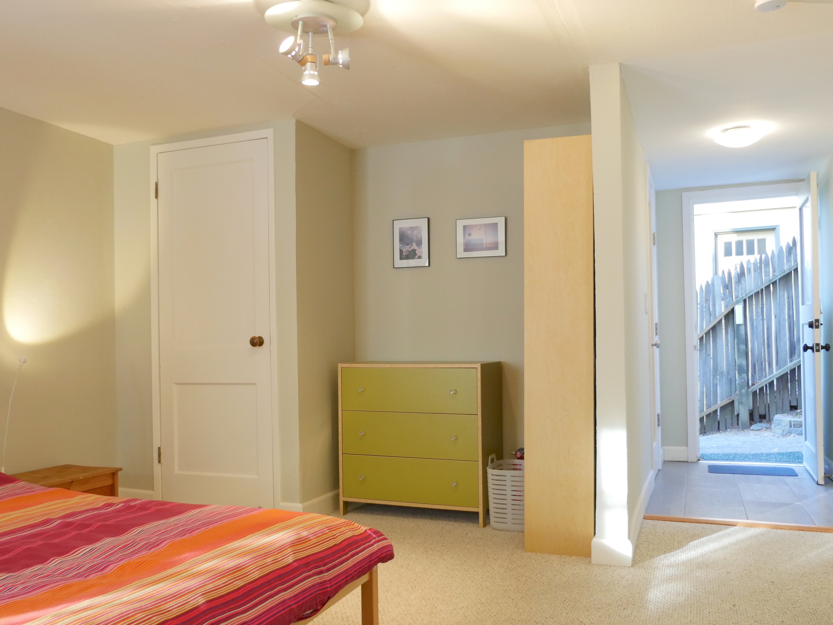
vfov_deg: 46.8
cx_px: 389
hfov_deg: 59.9
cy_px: 333
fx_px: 722
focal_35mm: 30
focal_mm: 12
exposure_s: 1/60
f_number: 2.8
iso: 1000
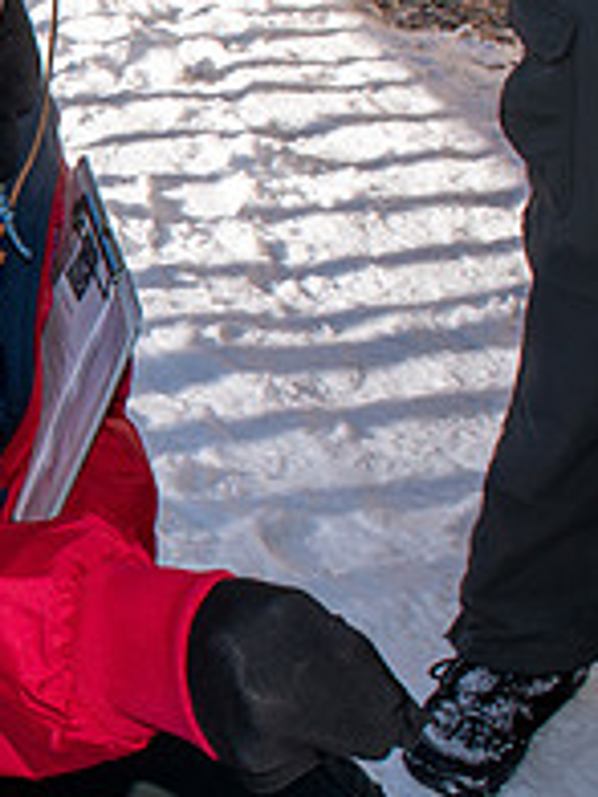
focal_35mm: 77
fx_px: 1774
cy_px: 348
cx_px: -268
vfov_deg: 25.3
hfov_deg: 17.4
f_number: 9
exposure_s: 1/200
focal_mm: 18
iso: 100
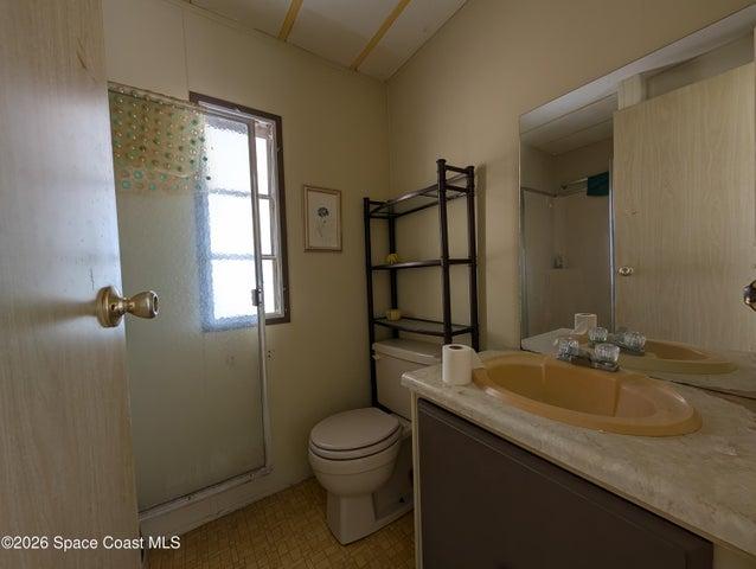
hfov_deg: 110.5
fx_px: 262
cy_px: 284
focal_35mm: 12
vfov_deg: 94.6
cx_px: 378
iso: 58
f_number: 1.7
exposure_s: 1/42.3
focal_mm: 2.02
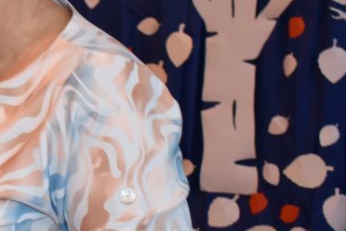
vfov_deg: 10.8
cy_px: 77
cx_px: -278
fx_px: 1221
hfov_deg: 14.2
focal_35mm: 127
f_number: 4
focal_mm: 21
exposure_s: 1/60
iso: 800
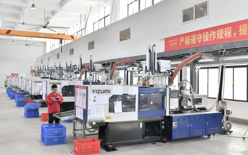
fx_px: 250
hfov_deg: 52.8
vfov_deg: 34.4
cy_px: 77
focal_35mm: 37
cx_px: 124
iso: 400
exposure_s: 1/50
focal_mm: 36
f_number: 8
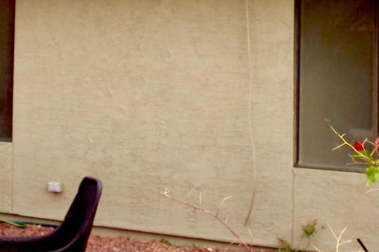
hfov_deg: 17.5
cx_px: 173
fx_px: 1230
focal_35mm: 117
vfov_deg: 11.4
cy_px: -69
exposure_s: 1/400
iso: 400
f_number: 8
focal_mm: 21.25
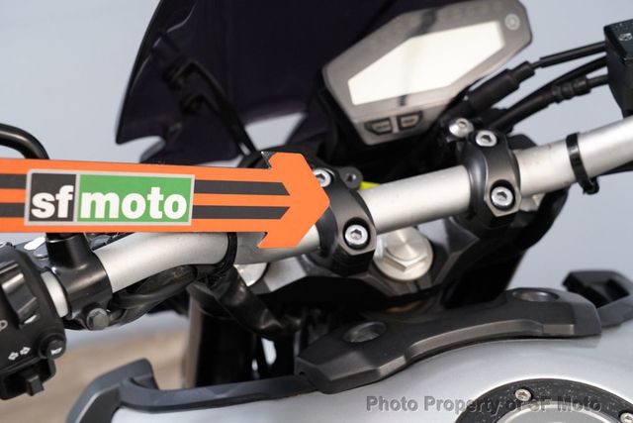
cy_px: 212
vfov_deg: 23.8
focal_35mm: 57
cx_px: 316
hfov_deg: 35.0
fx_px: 1002
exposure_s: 1/80
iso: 5000
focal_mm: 57
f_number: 7.1
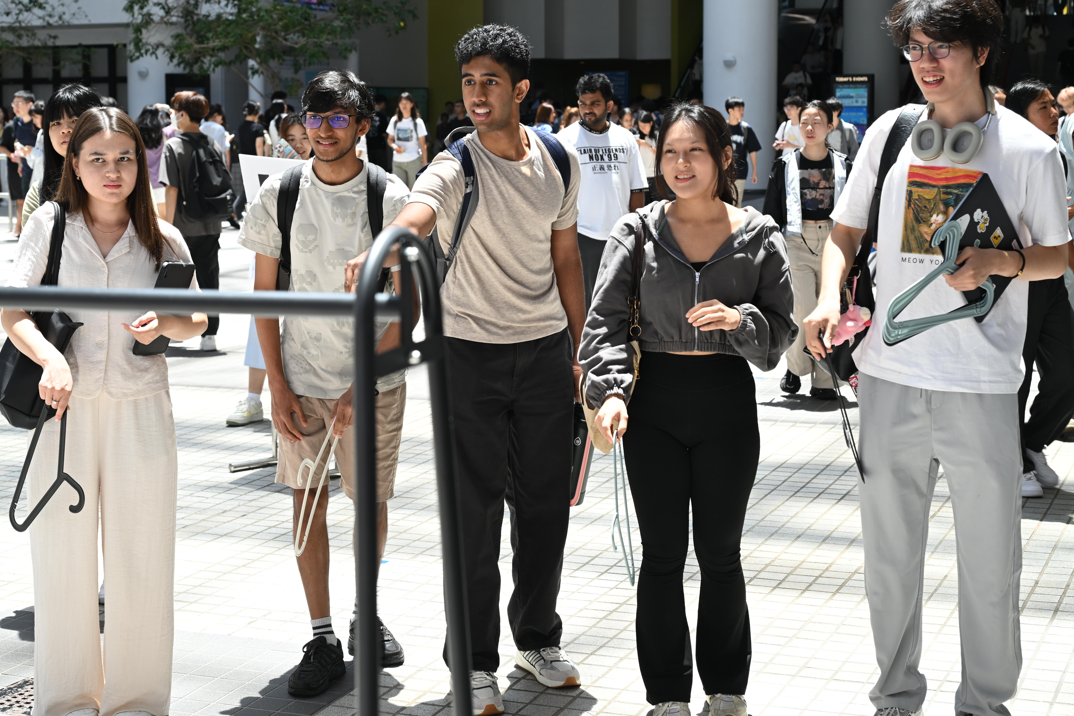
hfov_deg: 32.3
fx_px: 1850
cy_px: 272
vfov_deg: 21.9
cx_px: 436
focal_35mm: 62
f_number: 5
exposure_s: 1/200
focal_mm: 49
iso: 160
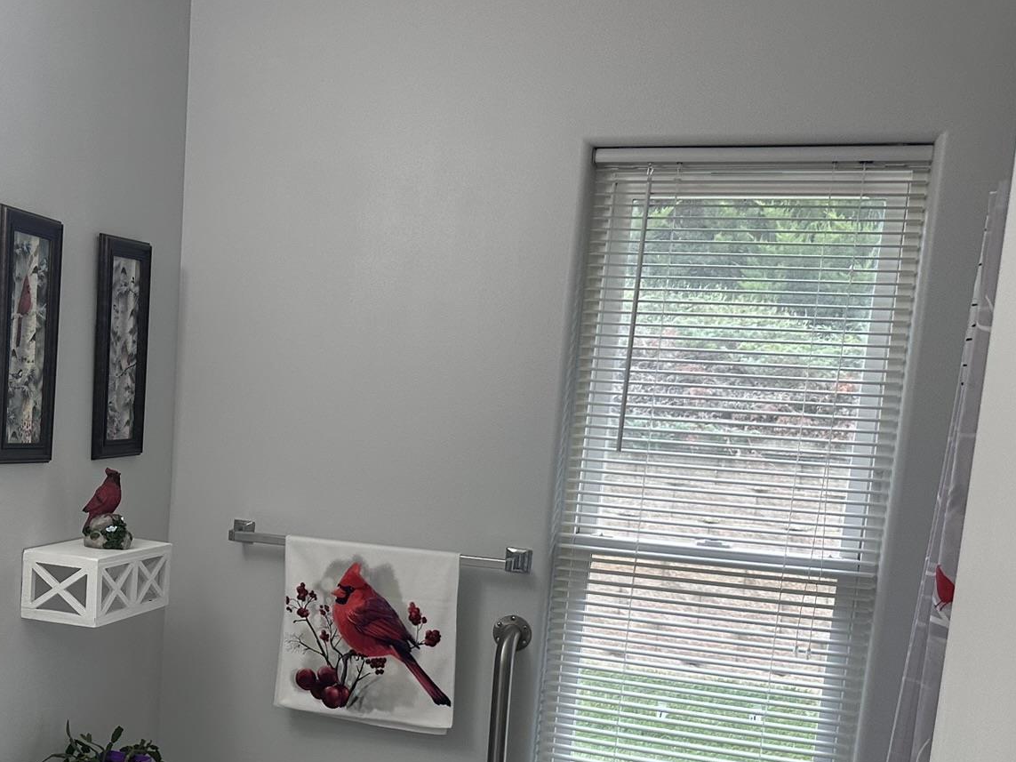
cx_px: 235
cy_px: 597
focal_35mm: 43
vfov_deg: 32.8
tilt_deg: -6.3
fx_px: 1262
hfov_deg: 42.3
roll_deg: -0.2
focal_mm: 6.86
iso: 160
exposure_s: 1/120
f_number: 1.78
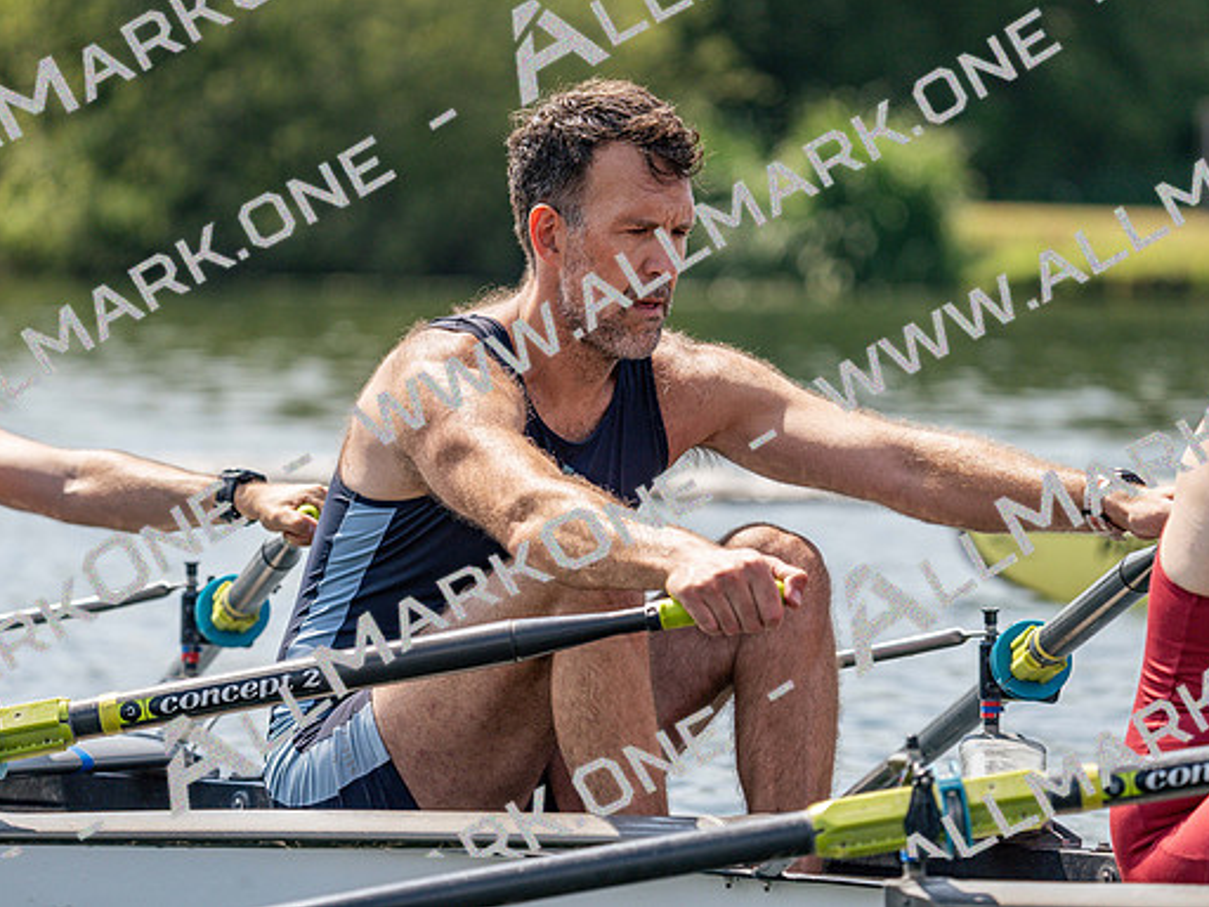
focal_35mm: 315
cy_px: 452
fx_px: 11002
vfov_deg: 4.7
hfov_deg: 6.3
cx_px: 642
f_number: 5.6
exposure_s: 1/1600
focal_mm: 289
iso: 320
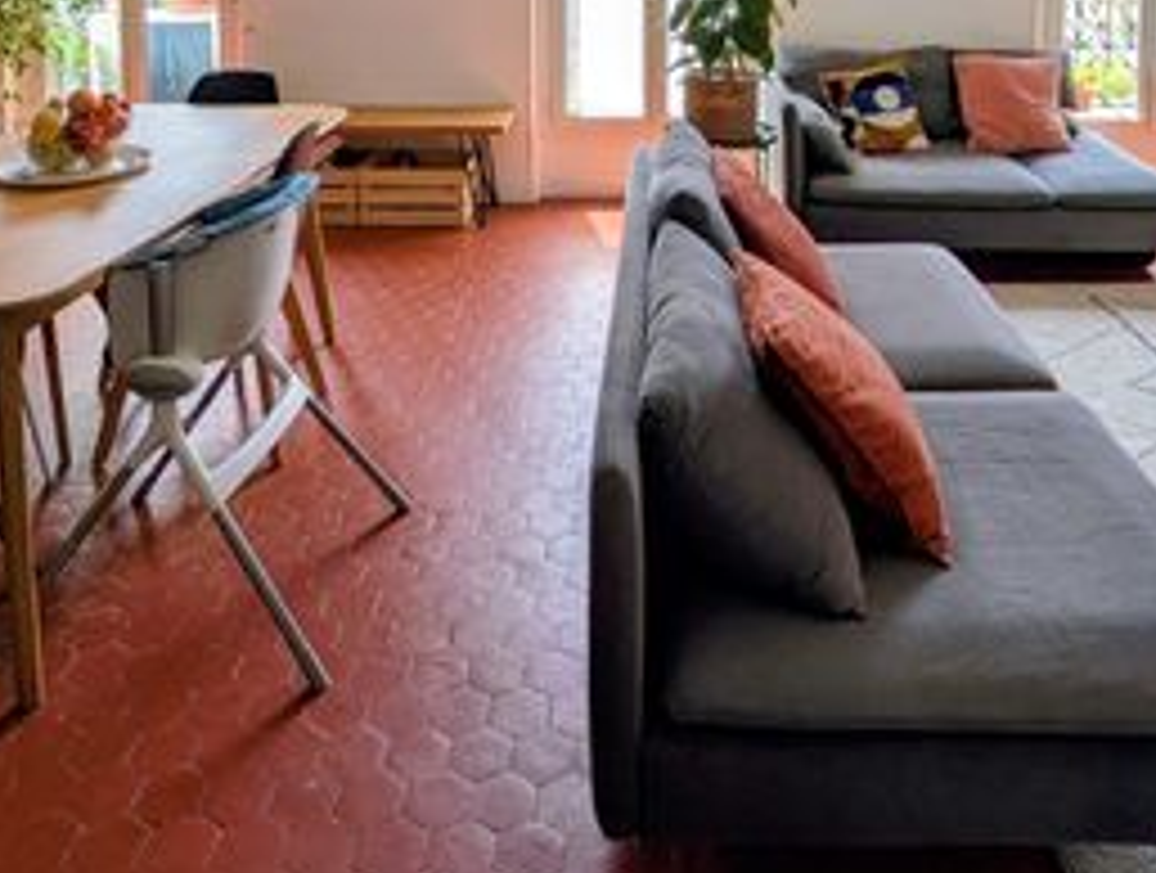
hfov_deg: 63.3
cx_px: 616
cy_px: -32
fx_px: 937
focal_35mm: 28
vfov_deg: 42.0
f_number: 1.7
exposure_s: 1/359
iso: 62
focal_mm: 2.02
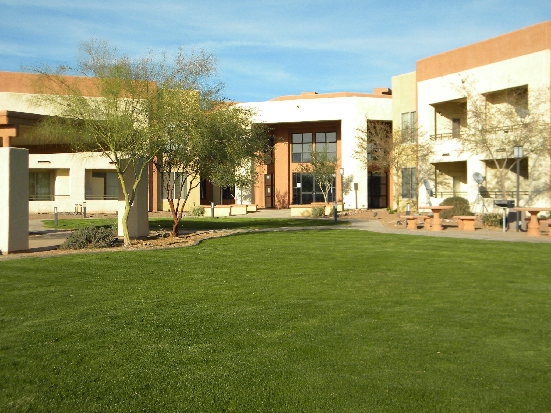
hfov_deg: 45.8
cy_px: 206
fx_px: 653
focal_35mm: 41
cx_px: 276
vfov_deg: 35.1
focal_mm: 7.3
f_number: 7.6
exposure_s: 1/223
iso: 80
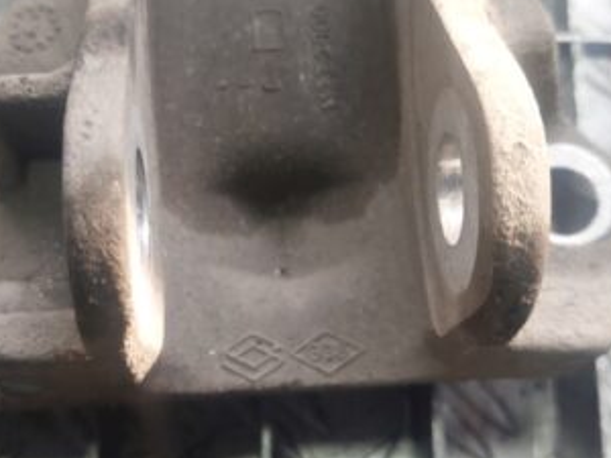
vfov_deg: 29.1
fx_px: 883
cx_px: 273
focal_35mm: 50
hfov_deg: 38.1
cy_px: 210
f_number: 1.8
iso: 125
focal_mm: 5.23
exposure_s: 1/100
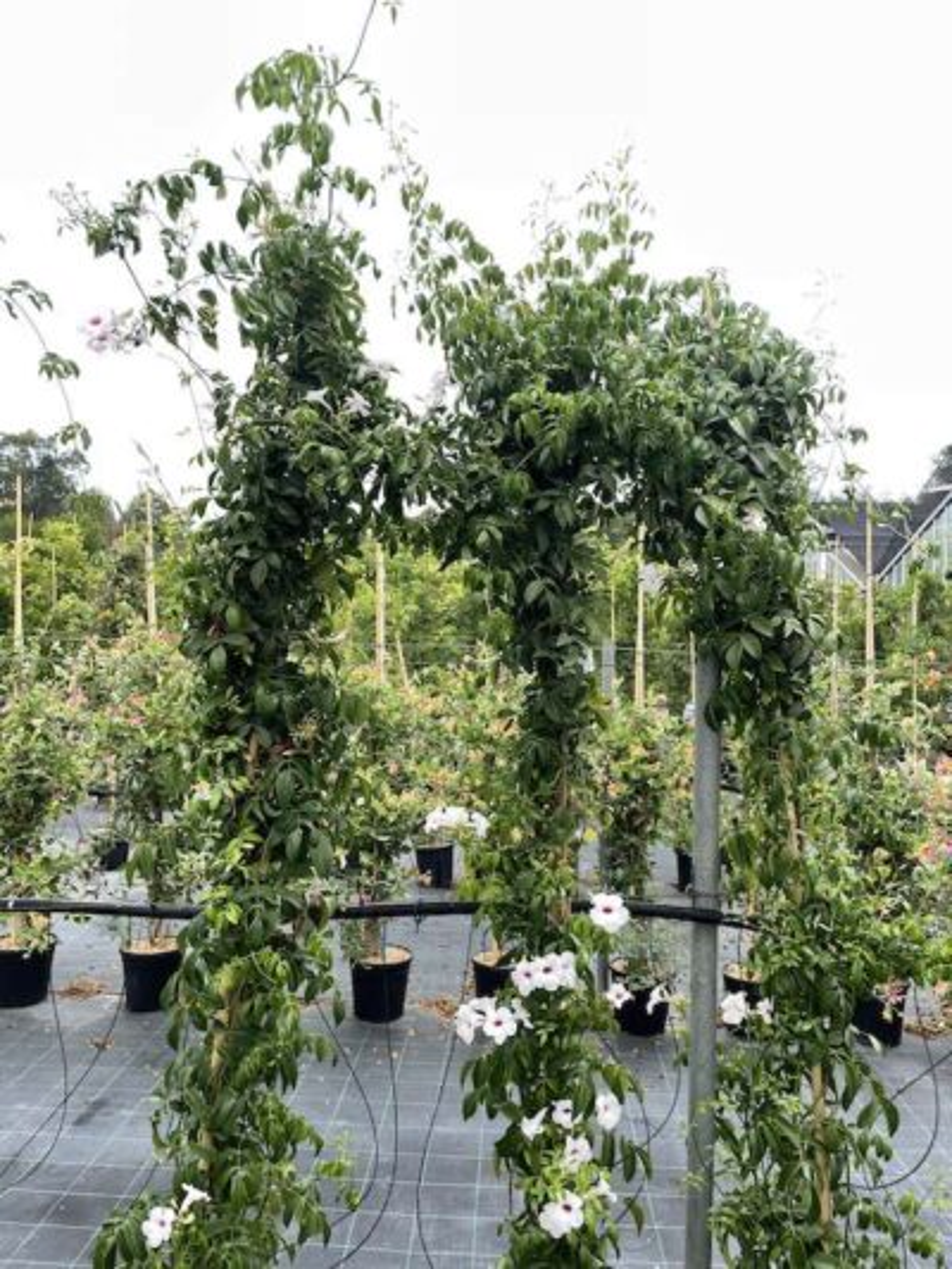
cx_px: 476
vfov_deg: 67.3
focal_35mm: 26
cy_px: 634
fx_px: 953
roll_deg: -1.0
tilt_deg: +0.6
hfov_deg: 53.1
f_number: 1.6
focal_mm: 4.2
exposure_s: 1/785
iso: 32
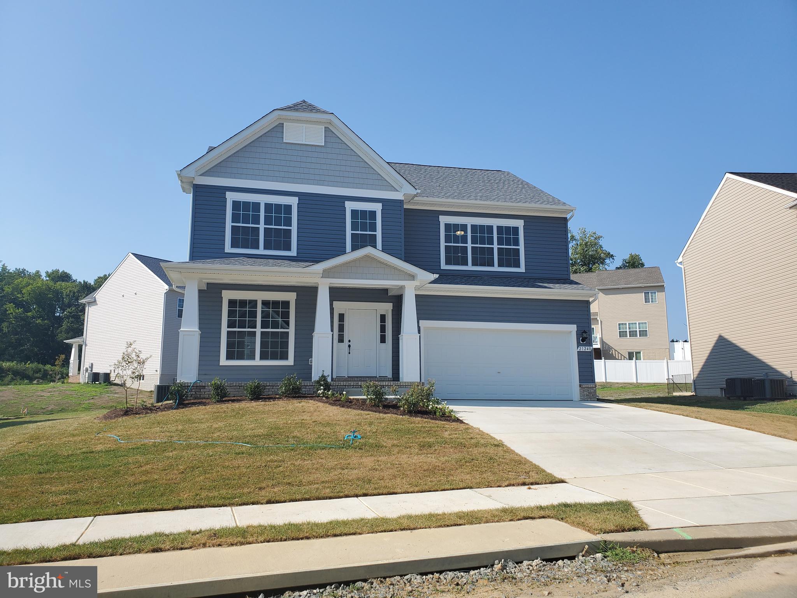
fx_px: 599
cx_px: 398
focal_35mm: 26
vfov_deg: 53.1
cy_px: 299
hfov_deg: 67.3
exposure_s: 1/1307
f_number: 2.4
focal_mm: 4.3
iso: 50
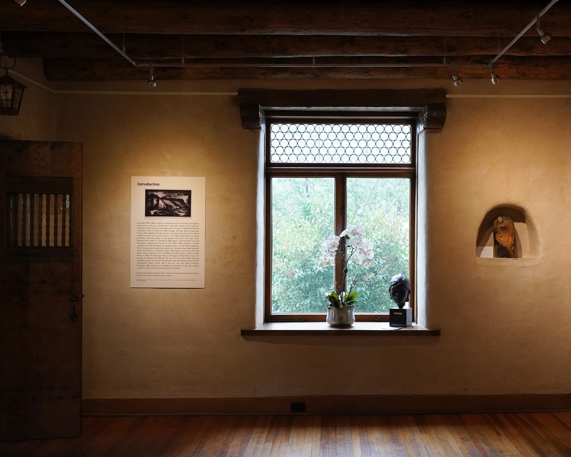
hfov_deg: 45.5
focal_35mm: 40
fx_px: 676
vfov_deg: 37.3
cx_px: 344
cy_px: 229
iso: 4000
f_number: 8
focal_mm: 35
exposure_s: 1/100
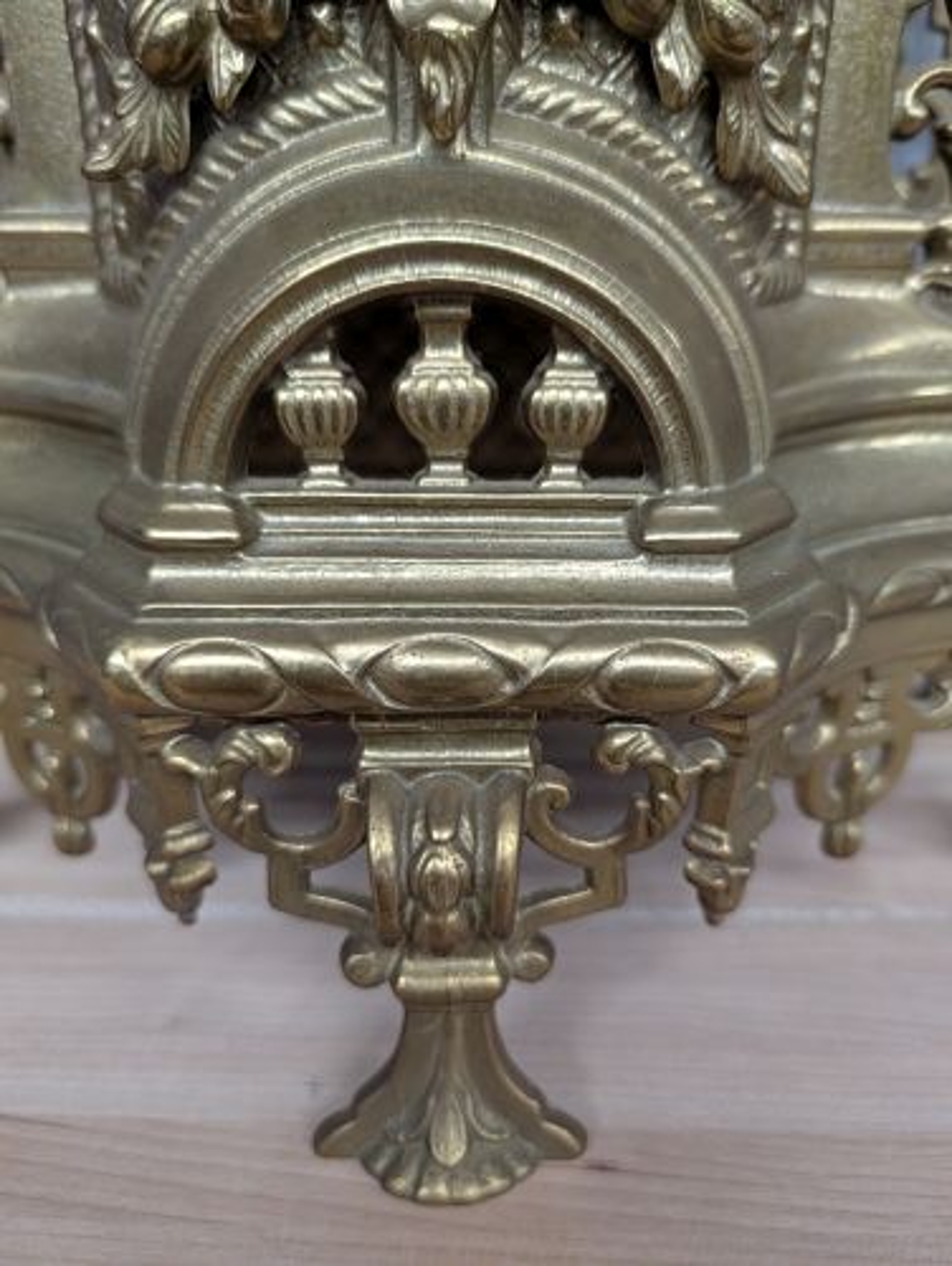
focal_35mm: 24
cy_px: 633
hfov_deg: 56.9
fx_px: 879
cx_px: 476
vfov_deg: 71.5
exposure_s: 1/120
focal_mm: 6.9
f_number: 1.68
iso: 1566
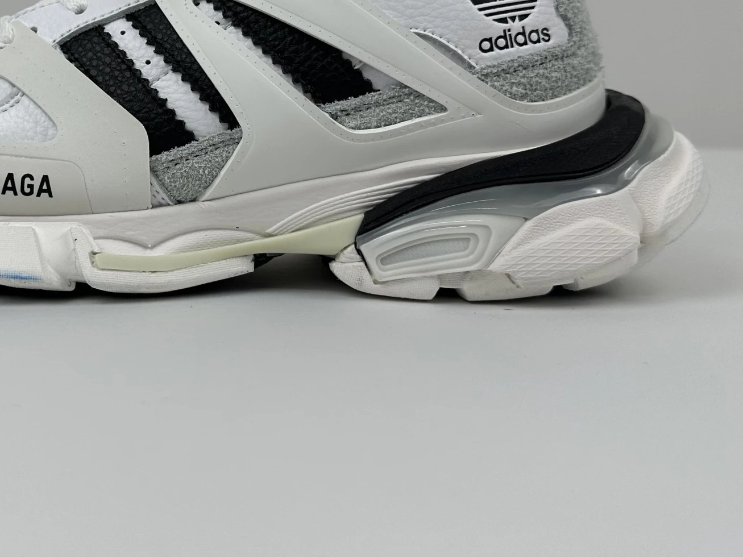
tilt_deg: -1.3
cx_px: 218
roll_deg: -0.6
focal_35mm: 47
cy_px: 99
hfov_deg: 39.7
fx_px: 1009
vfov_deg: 30.0
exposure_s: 1/341
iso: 80
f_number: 1.78
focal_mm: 6.86
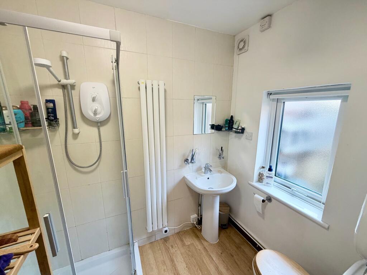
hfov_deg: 102.1
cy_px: 138
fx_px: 148
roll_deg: +0.0
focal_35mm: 14
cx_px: 184
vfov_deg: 85.7
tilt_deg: -11.9
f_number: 2.2
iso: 200
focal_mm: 2.22
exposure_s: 1/100
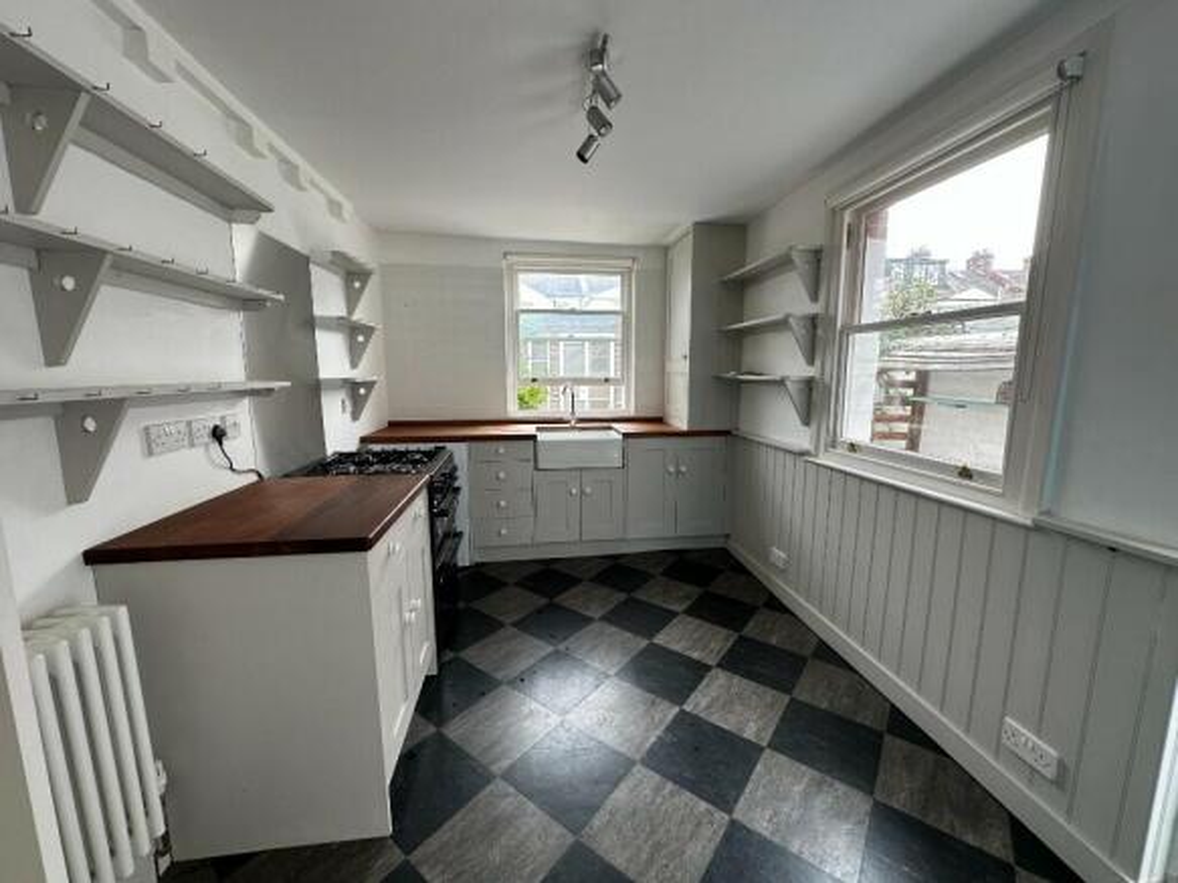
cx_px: 589
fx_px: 476
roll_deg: +0.0
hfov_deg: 102.1
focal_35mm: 14
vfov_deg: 85.7
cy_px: 442
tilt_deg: -9.1
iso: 64
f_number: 2.2
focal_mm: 2.22
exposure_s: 1/99
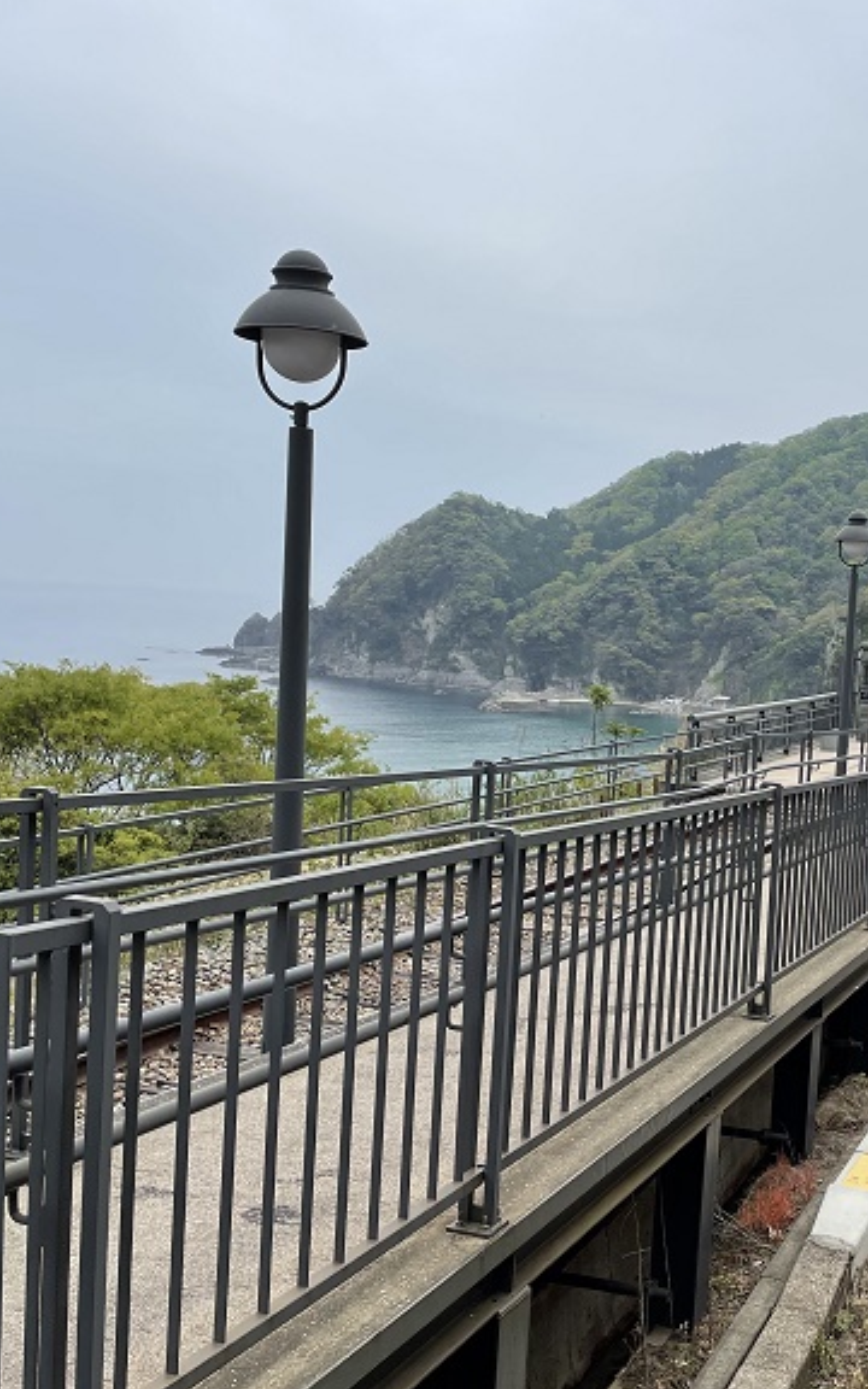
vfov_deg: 50.4
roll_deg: -3.3
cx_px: 751
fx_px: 1476
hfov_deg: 31.5
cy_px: 717
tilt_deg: -3.5
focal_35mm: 39
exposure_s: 1/4000
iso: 32
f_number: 1.6
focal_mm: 4.2
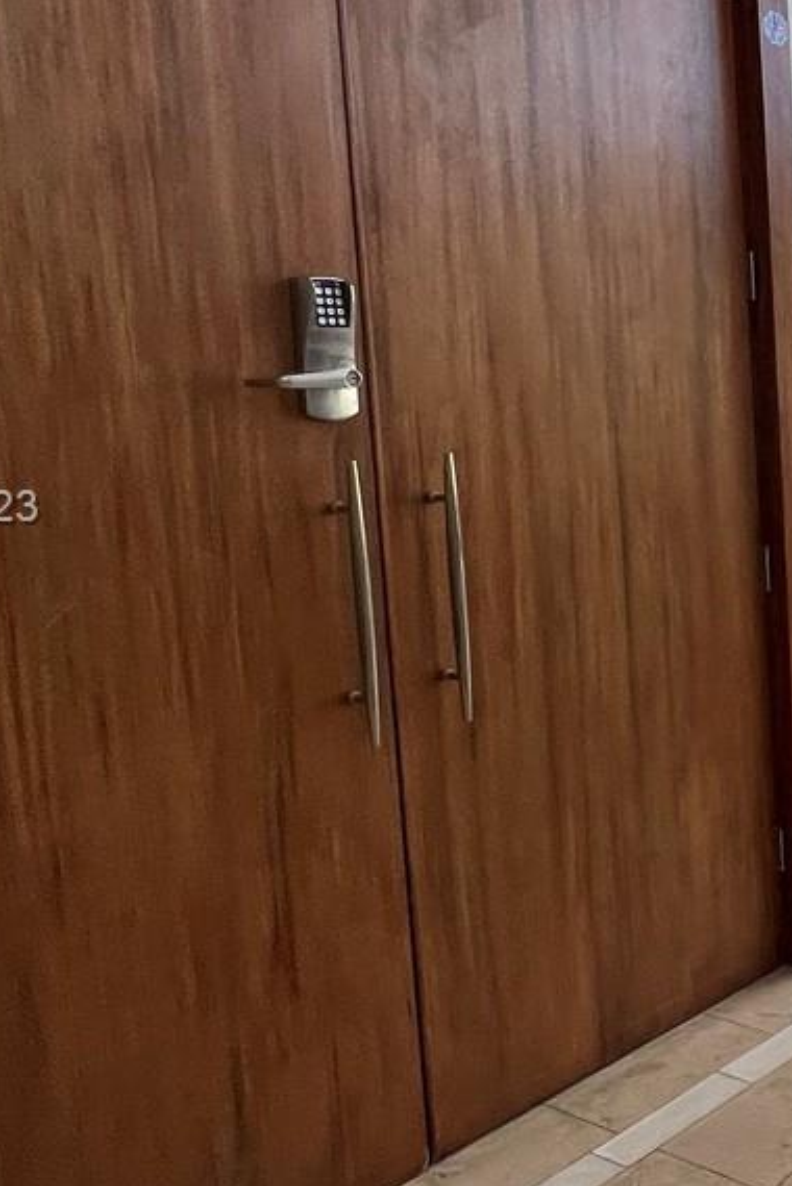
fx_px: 1252
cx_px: 1040
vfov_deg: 50.5
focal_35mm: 38
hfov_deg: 28.5
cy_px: 511
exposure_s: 1/120
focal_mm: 1.57
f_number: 1.8
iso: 64
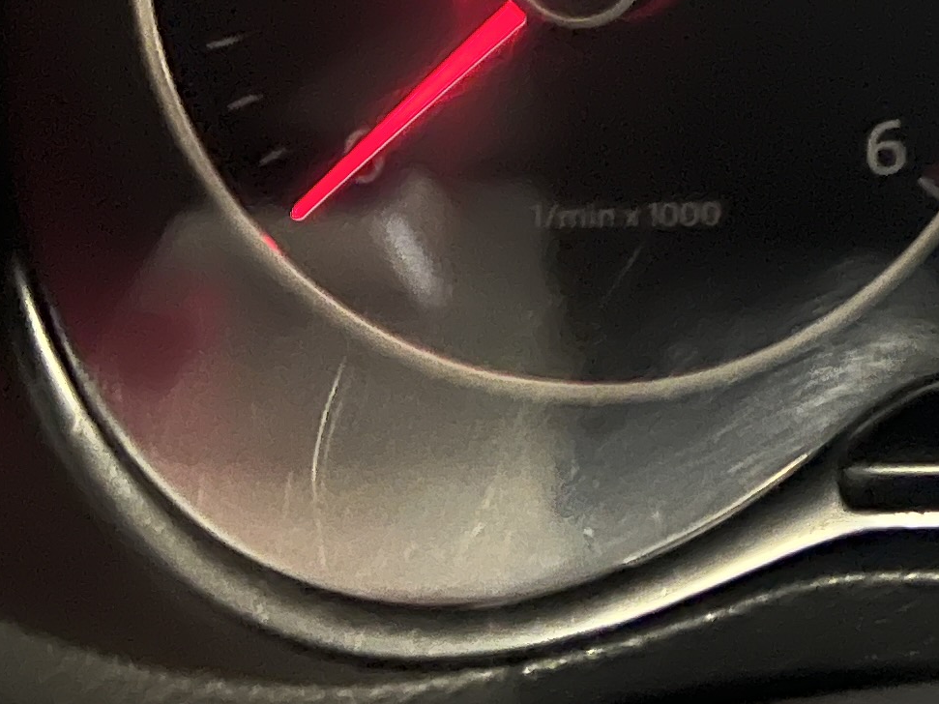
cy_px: -255
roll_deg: +2.5
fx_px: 2929
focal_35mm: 108
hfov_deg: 16.5
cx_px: 1427
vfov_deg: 13.2
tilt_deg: -25.2
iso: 640
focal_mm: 5.7
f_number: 1.5
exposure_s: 1/10
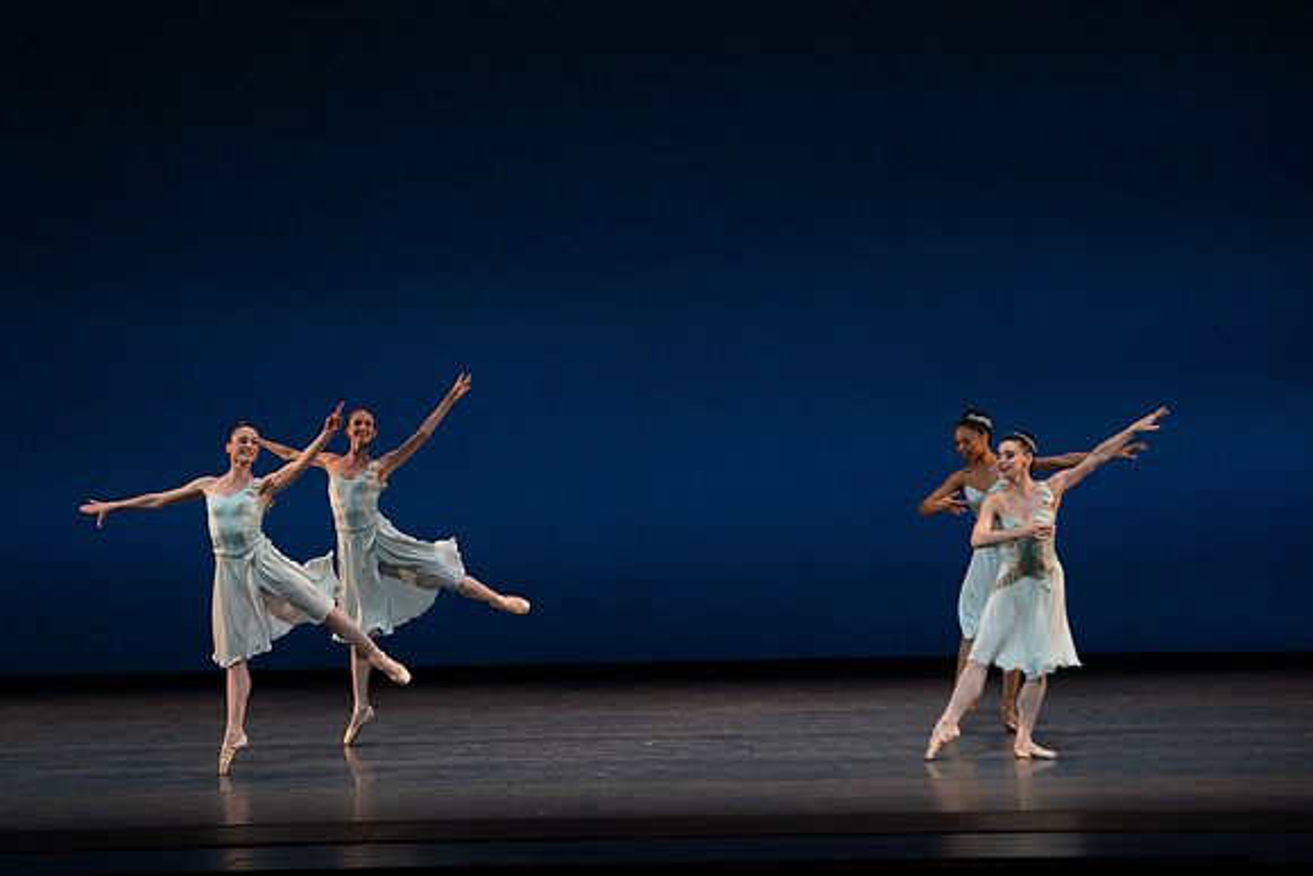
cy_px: 438
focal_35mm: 133
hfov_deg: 15.4
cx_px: 656
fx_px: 4852
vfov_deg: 10.3
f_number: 8
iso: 3200
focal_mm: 133
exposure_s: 1/500
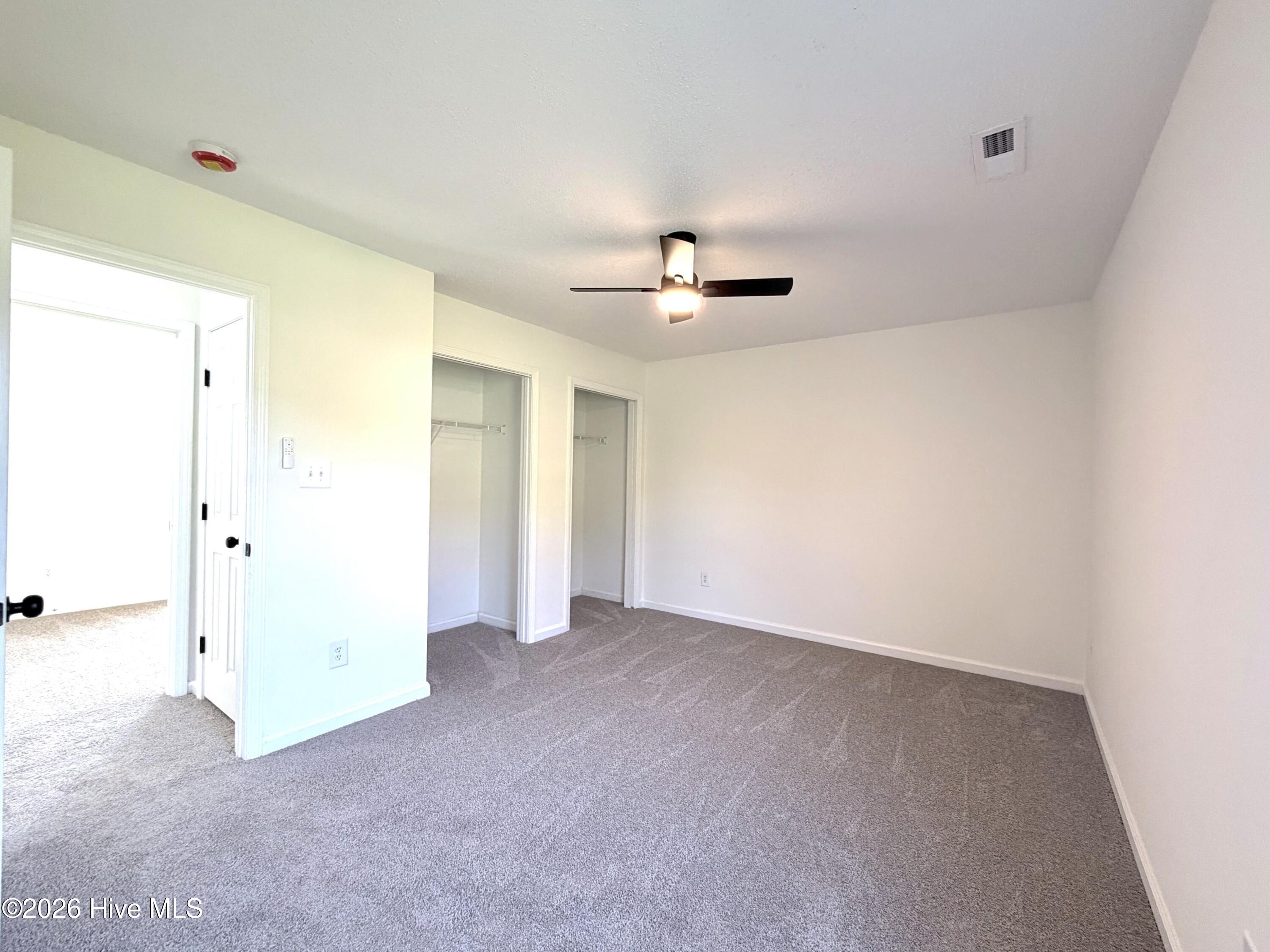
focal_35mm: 14
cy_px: 476
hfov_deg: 102.1
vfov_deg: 85.7
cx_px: 635
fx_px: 514
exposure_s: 1/111
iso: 200
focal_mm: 2.22
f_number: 2.2
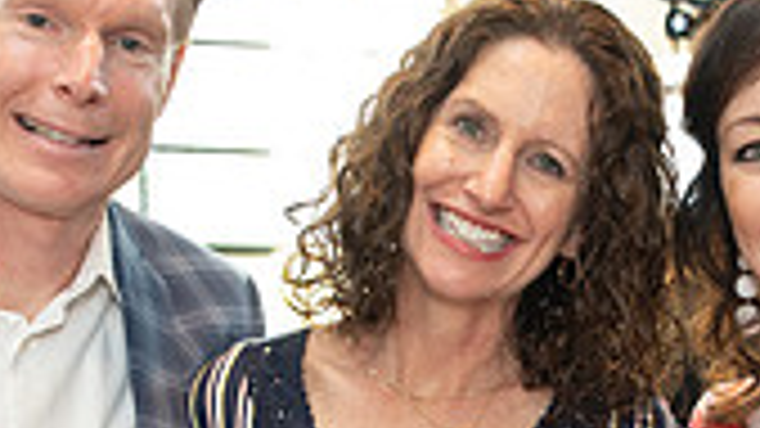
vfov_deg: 10.6
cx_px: 541
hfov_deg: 19.2
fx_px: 2237
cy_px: 571
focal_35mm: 111
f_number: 3.5
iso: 1250
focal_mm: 29
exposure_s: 1/160
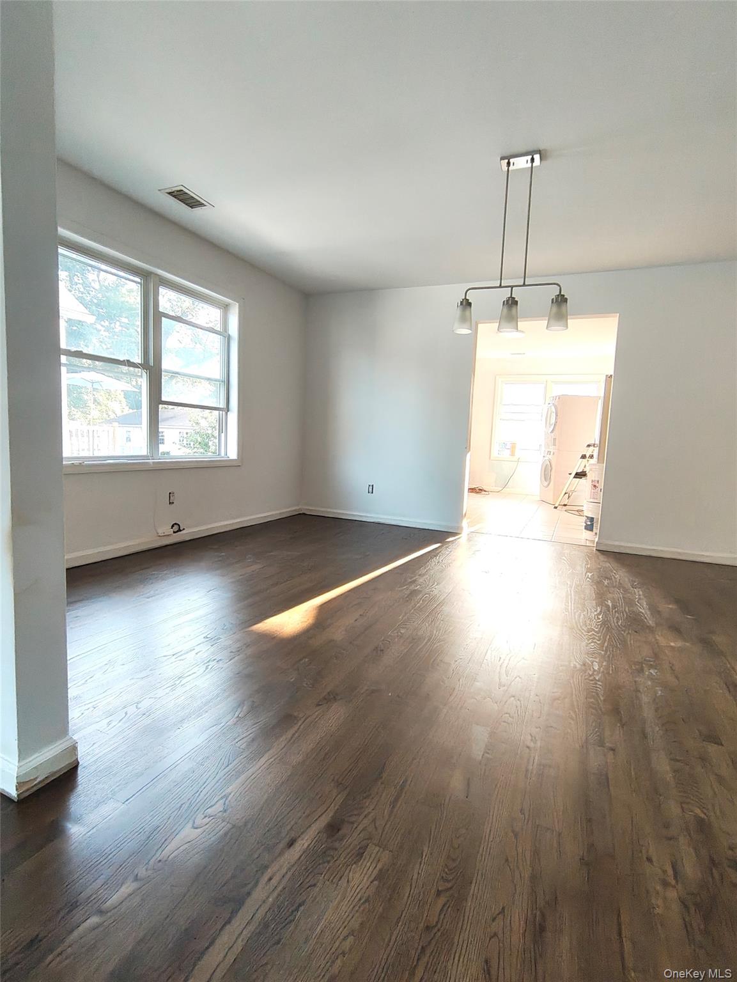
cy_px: 491
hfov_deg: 74.8
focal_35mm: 17
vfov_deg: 91.0
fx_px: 482
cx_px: 368
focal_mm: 1.64
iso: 400
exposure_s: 1/100
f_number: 2.2
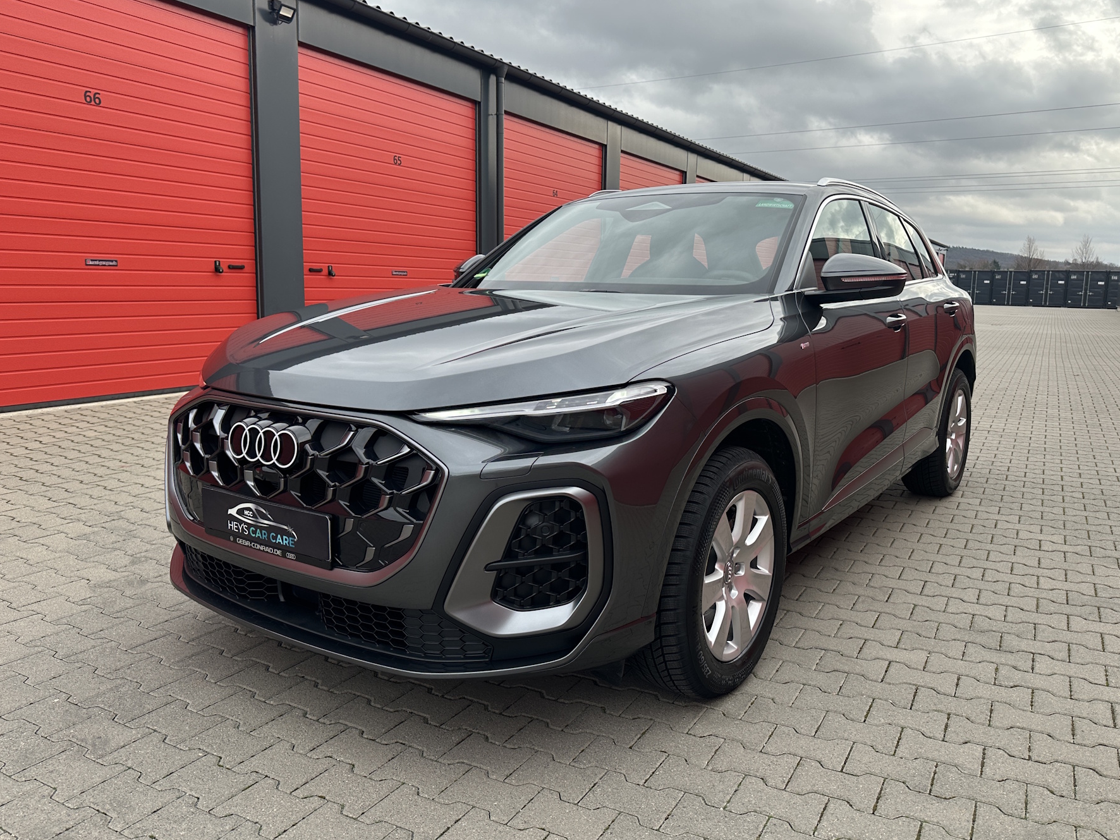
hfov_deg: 67.2
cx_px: 594
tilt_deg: -6.8
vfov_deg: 53.0
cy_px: 401
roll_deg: -0.4
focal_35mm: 26
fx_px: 841
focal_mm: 6.86
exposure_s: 1/561
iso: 80
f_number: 1.78
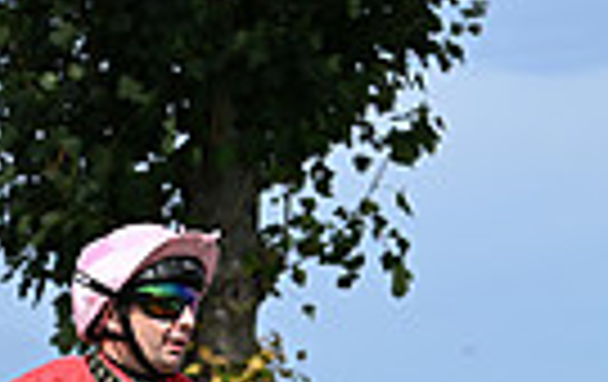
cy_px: 807
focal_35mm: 306
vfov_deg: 4.3
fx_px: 5081
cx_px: 248
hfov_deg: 6.8
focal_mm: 70
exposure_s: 1/5000
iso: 400
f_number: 4.5
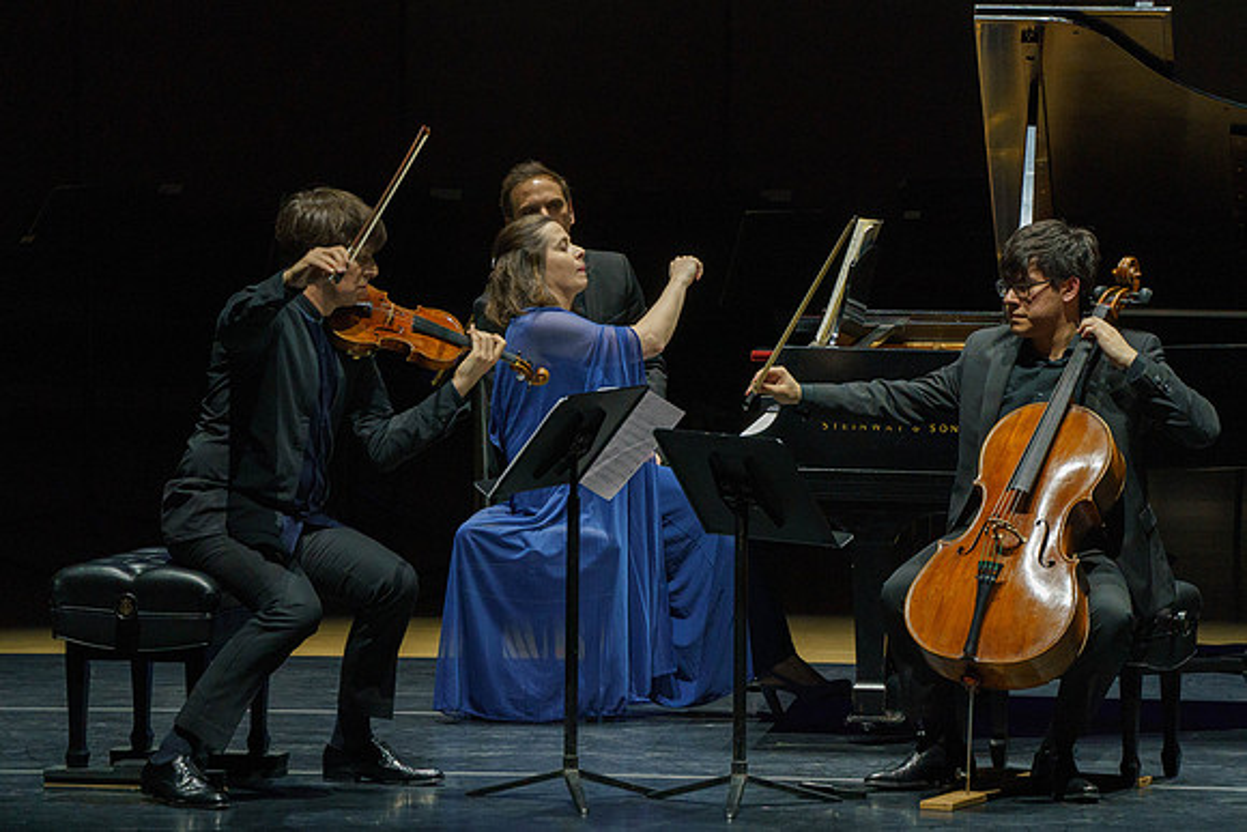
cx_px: 602
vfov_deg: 4.0
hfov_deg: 6.1
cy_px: 414
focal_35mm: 340
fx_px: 11790
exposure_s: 1/250
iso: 4000
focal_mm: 297
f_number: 7.1
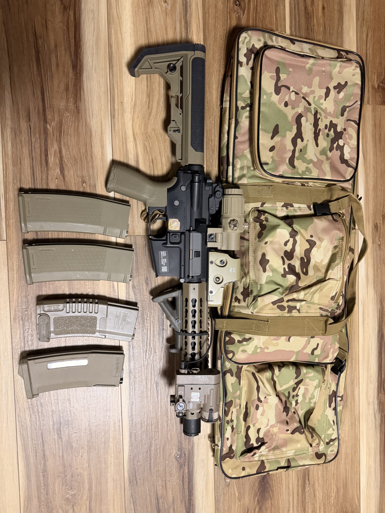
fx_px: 356
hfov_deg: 56.8
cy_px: 256
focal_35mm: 24
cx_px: 192
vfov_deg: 71.6
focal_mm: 6.76
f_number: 1.78
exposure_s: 1/58
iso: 800
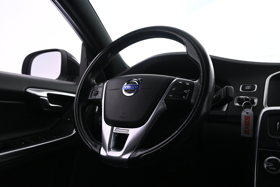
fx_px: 245
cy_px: 94
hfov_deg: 59.5
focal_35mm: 32
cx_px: 140
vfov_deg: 41.7
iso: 3200
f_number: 4.5
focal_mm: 21
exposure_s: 1/80
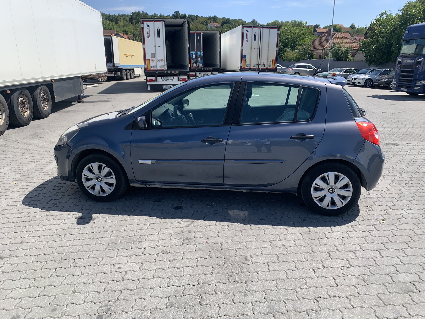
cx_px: 212
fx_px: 319
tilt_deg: -16.0
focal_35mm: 26
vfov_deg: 53.1
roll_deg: -1.6
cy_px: 160
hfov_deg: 67.3
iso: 25
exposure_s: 1/1634
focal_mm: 4.25
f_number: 1.8
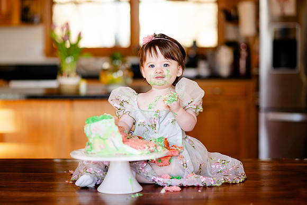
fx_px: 786
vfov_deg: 14.8
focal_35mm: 92
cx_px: 142
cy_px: 96
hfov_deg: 22.1
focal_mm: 85
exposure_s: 1/500
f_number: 2.2
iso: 250
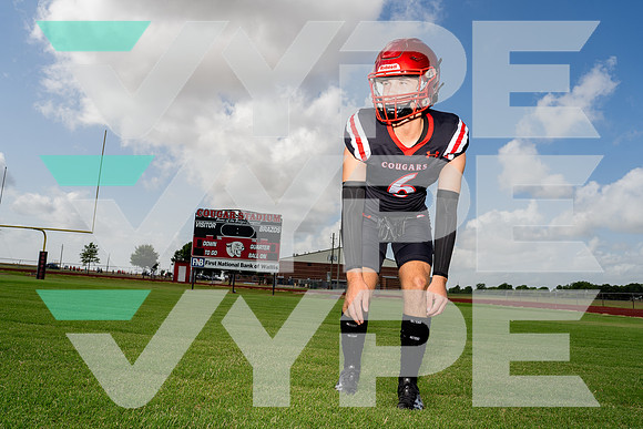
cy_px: 214
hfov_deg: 72.8
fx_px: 436
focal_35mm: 24
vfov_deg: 52.4
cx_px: 318
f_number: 8
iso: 100
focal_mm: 24
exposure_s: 1/250
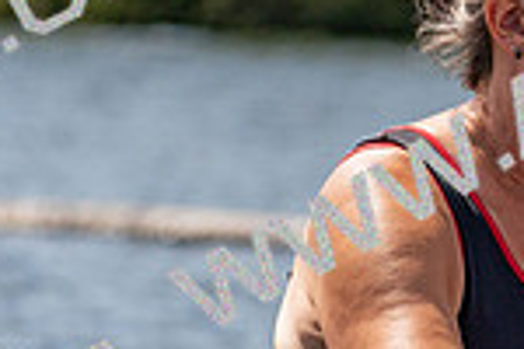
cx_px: 601
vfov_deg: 1.8
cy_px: 337
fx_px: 11236
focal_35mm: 772
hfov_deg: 2.7
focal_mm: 200
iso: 250
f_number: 5.6
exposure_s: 1/2000
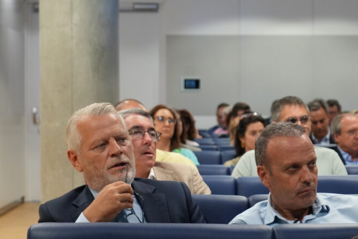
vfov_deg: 12.7
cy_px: 154
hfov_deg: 18.9
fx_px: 1074
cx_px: 214
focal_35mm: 108
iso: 3200
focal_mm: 70
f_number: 5.6
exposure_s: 1/80
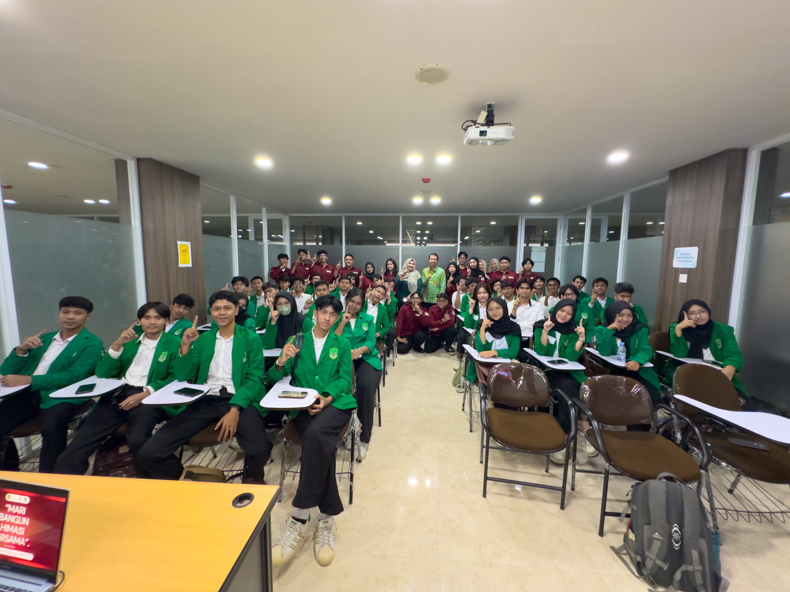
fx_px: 320
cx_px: 395
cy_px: 296
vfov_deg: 85.7
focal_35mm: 14
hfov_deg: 102.1
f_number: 2.2
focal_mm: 2.22
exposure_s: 1/50
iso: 400
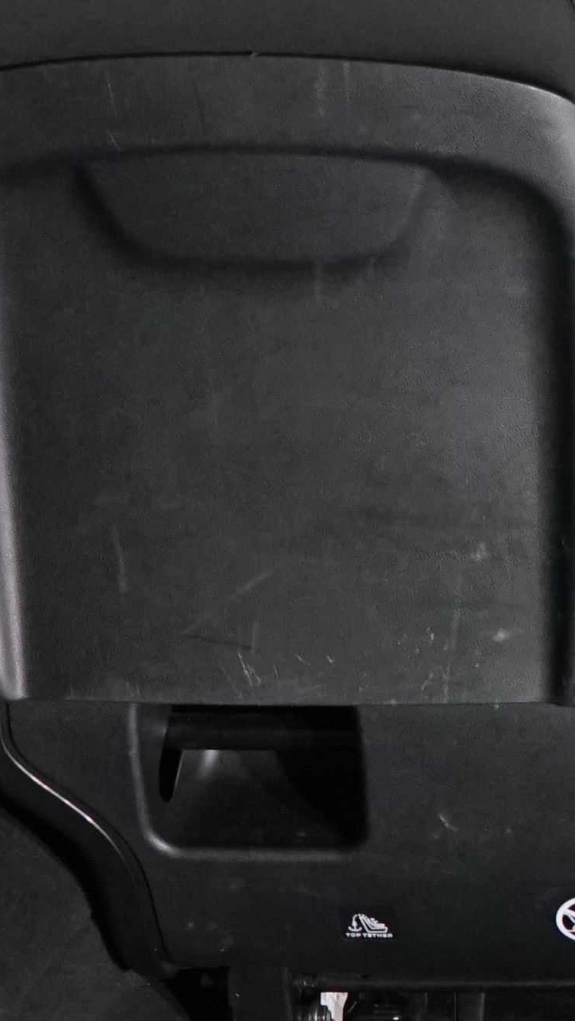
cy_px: 733
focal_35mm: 147
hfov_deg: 8.0
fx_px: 3982
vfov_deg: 14.6
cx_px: 1026
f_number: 4
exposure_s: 1/160
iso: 1600
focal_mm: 31
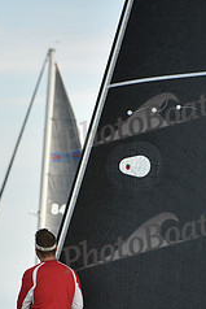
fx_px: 4174
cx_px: -5
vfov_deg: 4.2
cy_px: 326
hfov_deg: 2.8
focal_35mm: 487
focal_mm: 200
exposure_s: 1/1250
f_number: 6.3
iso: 320
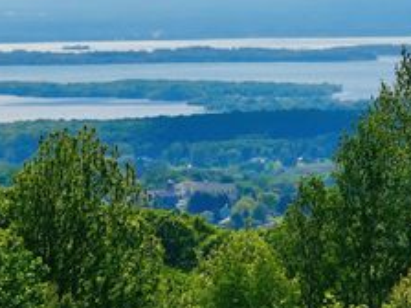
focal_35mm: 370
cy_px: 32
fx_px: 4393
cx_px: 72
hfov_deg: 5.4
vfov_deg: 4.0
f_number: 3.4
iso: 100
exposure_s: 1/2000
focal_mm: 30.7
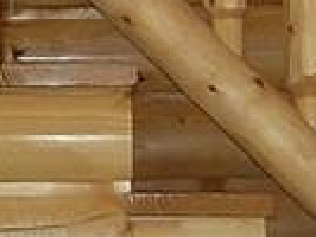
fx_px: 2677
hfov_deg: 6.5
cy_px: -436
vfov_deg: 4.9
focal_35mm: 293
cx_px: -364
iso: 79
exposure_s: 1/55.3
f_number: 2.9
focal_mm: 6.3
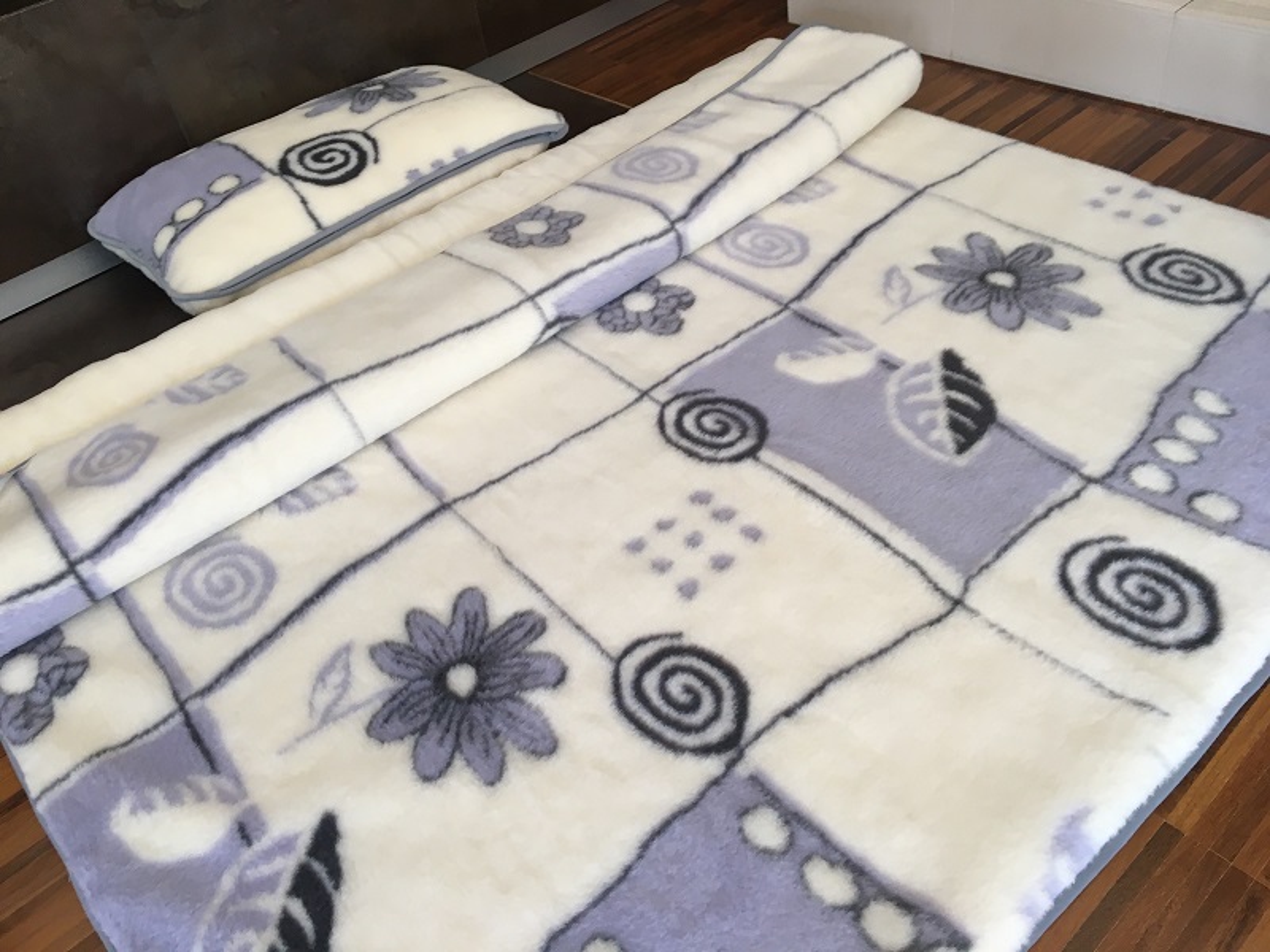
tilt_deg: -42.0
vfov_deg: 48.2
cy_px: 476
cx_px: 635
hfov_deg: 61.7
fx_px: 1064
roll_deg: +11.7
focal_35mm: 29
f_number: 2.2
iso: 32
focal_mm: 4.15
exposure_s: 1/33
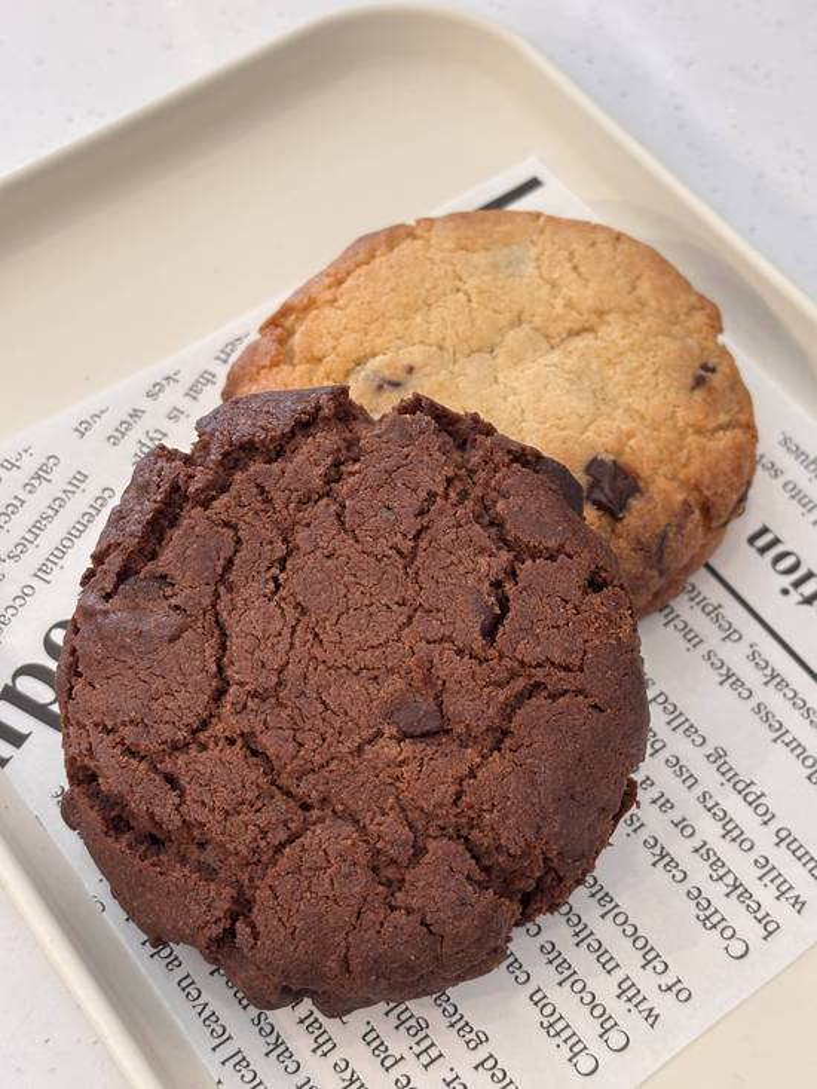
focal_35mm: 52
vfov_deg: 36.8
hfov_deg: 28.0
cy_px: 544
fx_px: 1636
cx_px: 408
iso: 80
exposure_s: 1/120
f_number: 1.6
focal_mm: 5.96
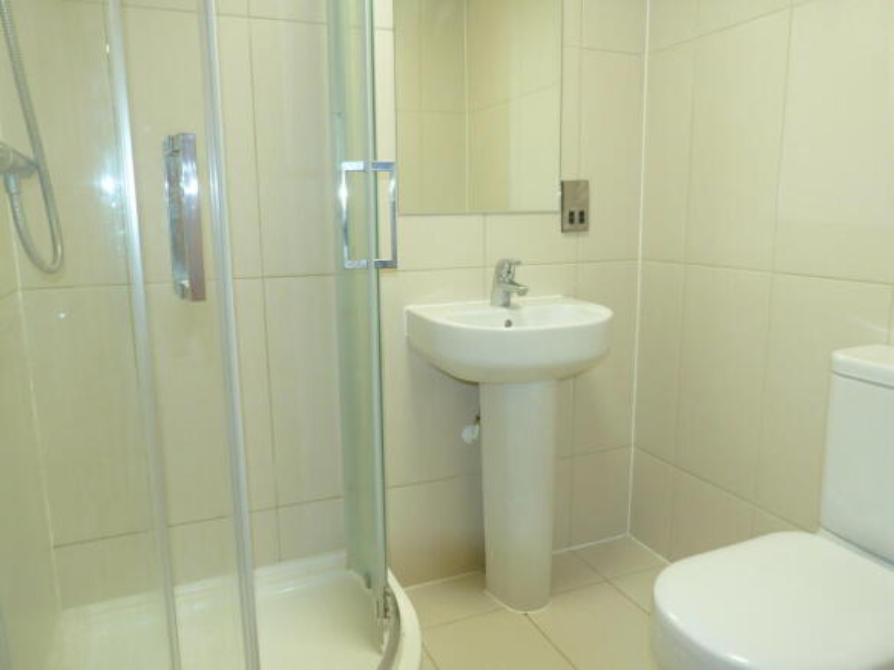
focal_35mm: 25
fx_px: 646
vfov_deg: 54.9
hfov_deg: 69.4
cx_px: 447
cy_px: 335
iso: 100
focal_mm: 4.5
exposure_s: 1/25
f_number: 2.8
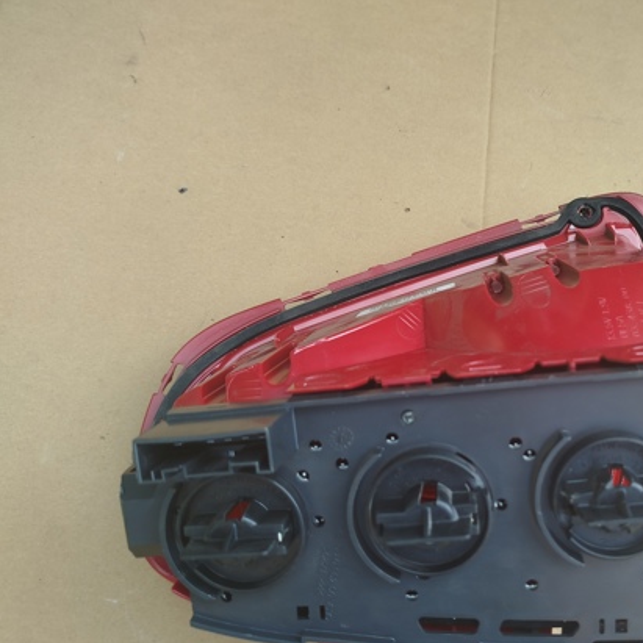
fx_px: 694
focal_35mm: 33
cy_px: 349
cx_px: 463
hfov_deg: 48.3
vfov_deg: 49.7
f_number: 1.7
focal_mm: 5.31
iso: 50
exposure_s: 1/142
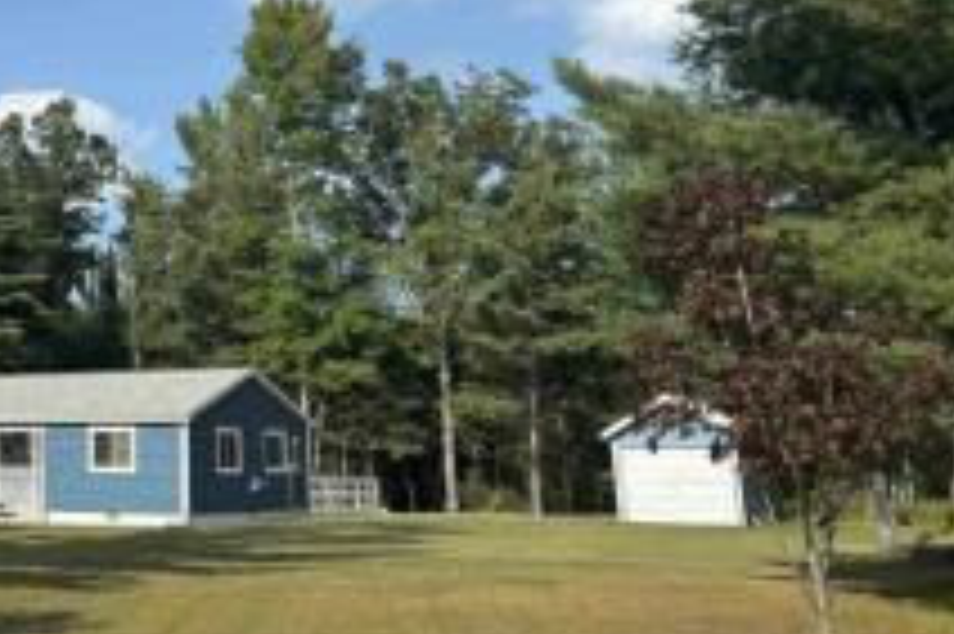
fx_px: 1350
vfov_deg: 25.7
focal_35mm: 51
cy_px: 85
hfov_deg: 36.1
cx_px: 63
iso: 50
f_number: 1.6
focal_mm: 5.96
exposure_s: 1/2710
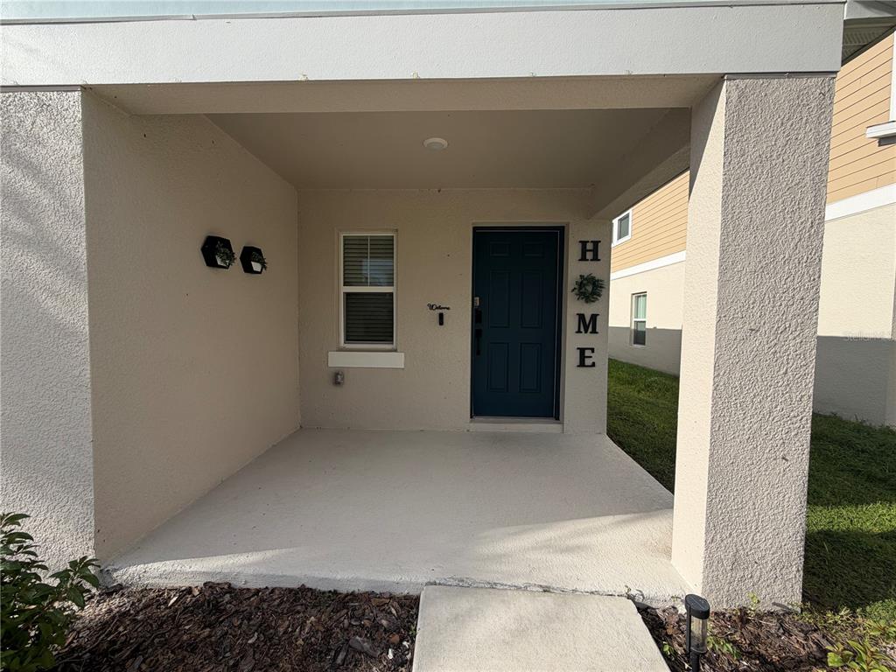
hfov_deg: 102.1
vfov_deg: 85.7
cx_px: 448
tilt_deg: -1.6
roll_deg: -0.7
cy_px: 336
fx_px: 362
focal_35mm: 14
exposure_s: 1/830
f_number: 2.2
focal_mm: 2.22
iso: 20
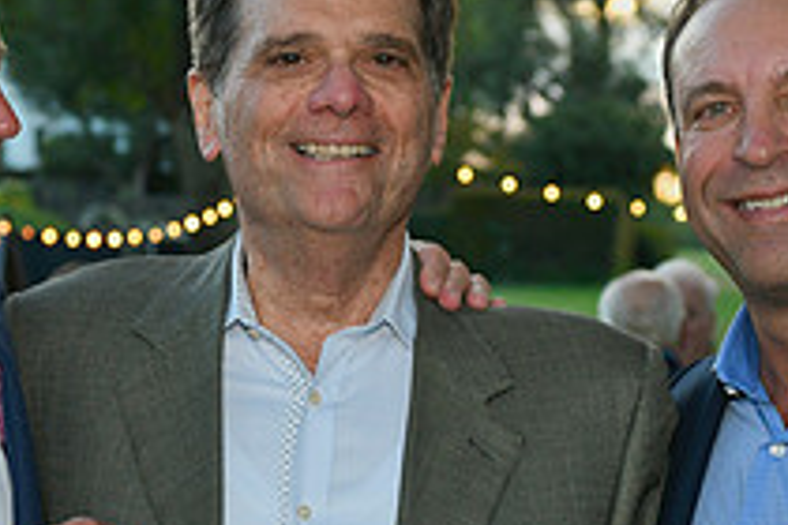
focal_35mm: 138
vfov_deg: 9.9
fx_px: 3020
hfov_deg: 14.9
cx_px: 424
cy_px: 377
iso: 500
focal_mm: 50
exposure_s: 1/125
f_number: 4.5
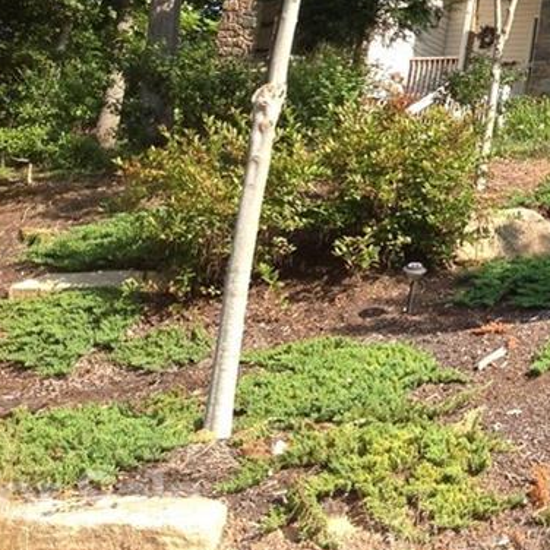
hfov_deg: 19.2
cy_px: 7
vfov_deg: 20.0
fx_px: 1510
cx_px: 702
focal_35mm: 84
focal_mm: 4.28
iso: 50
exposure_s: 1/605
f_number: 2.4
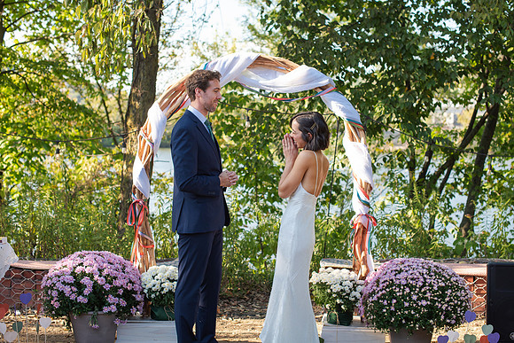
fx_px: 744
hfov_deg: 38.1
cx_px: 268
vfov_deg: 25.9
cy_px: 164
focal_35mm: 52
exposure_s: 1/800
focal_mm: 50
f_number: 3.5
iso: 320
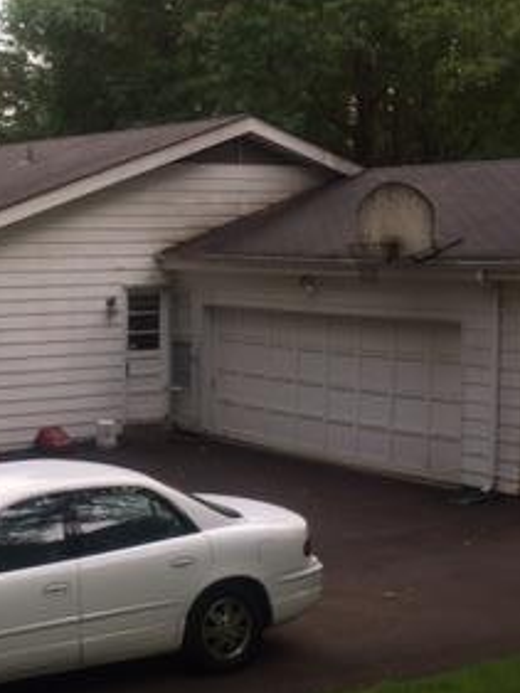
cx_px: -12
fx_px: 1321
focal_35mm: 66
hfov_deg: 21.4
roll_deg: +0.9
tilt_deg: -8.7
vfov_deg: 29.4
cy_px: 348
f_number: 2.2
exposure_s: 1/120
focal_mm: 4.15
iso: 40
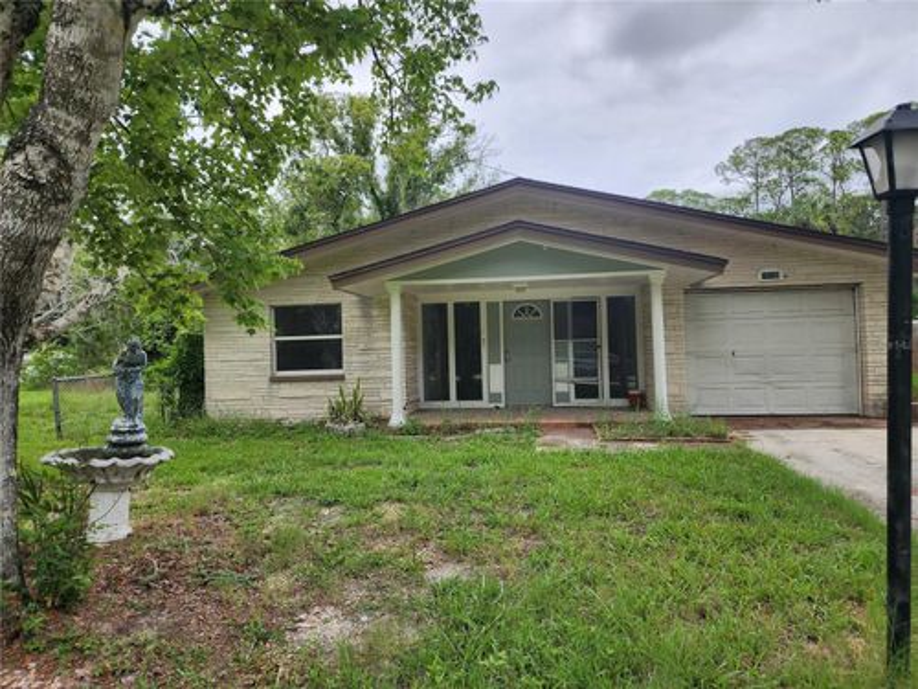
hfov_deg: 73.9
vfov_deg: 58.9
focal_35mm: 23
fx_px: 610
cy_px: 344
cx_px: 459
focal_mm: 6.4
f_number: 1.8
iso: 12
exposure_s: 1/659
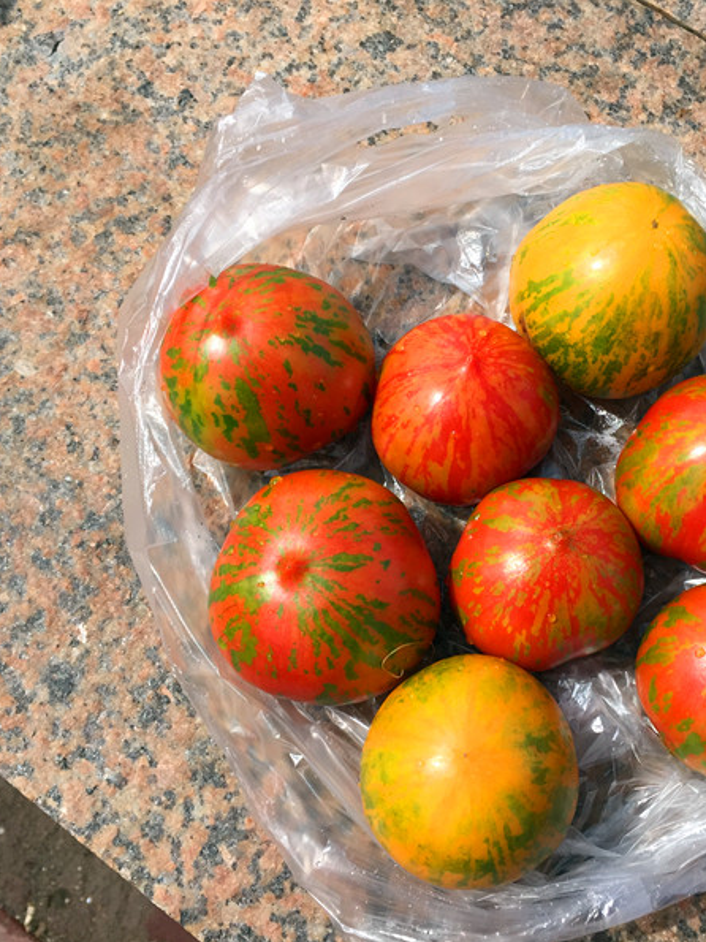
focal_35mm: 39
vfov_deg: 47.9
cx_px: 470
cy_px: 473
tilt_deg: -74.3
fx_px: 1061
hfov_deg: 36.4
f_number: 2.2
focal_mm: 4.15
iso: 32
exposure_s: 1/1721
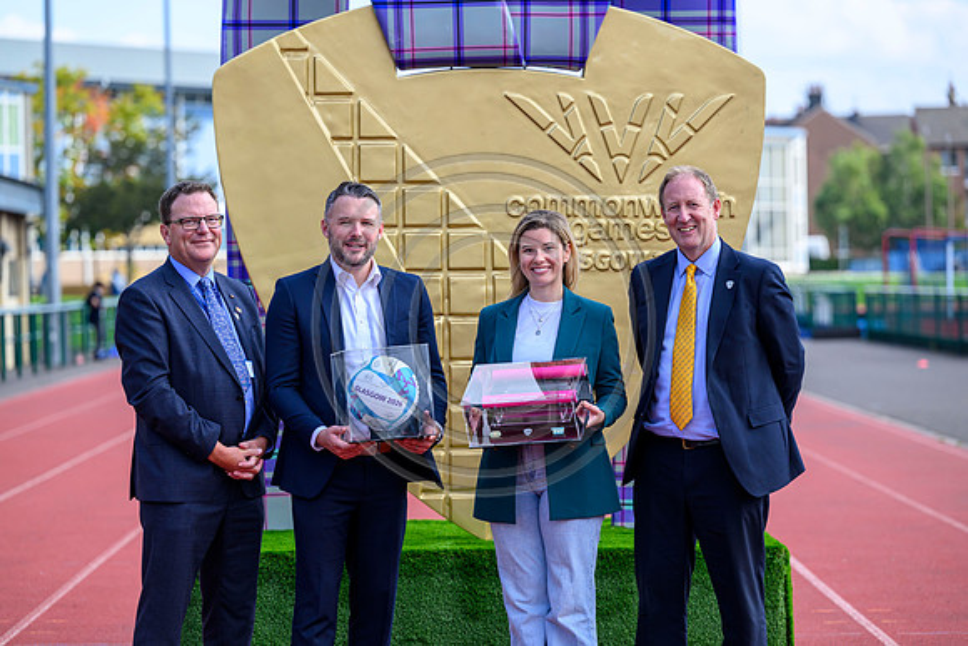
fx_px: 3362
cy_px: 323
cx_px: 484
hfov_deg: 16.4
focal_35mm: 125
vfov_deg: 11.0
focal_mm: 125
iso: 500
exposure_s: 1/2000
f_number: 3.5
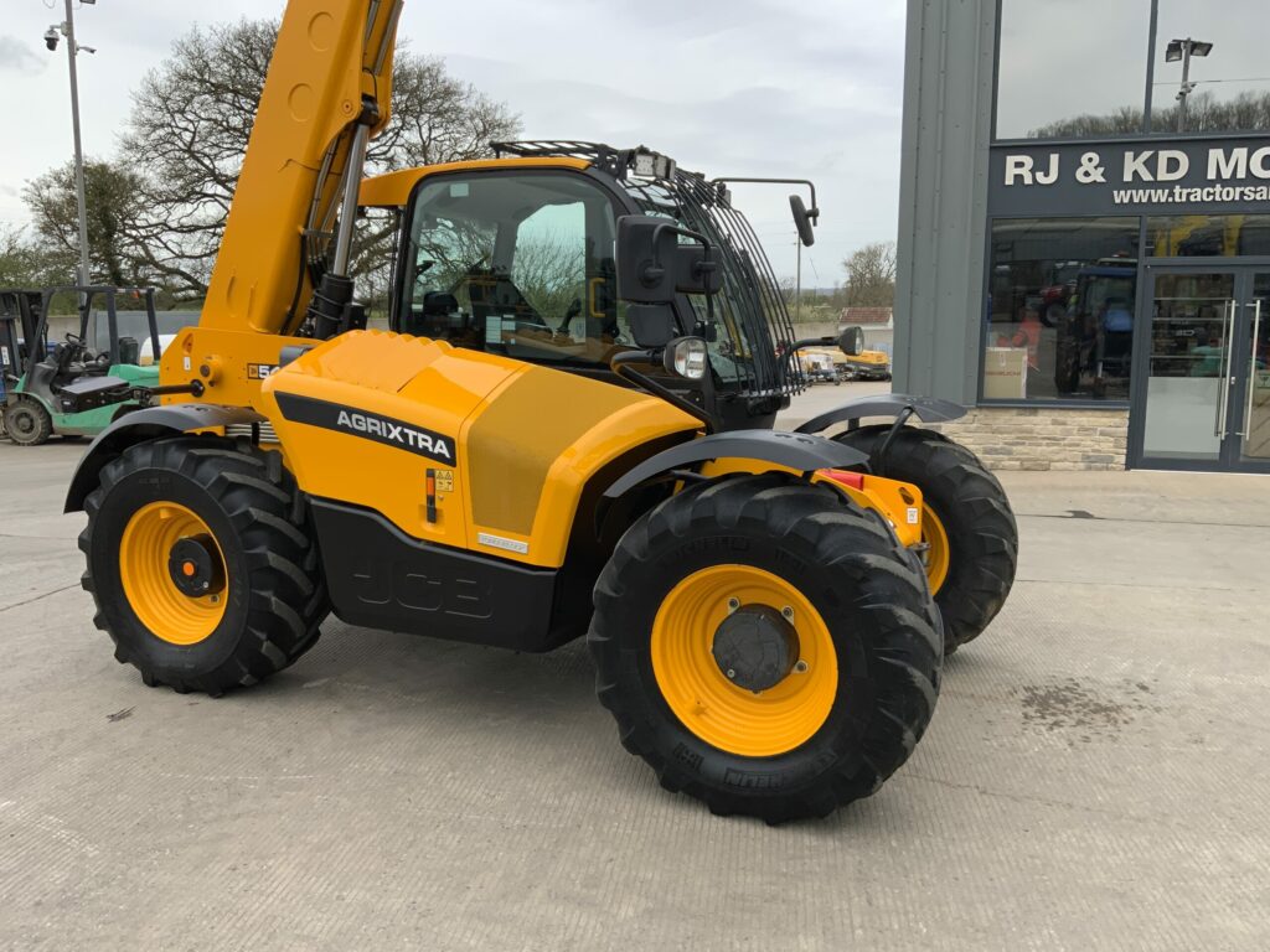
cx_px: 635
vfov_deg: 48.2
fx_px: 1064
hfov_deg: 61.7
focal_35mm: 29
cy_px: 476
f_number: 1.8
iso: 16
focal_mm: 3
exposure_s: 1/883
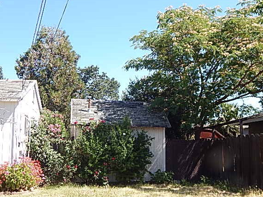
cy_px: 105
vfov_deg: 33.6
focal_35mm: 43
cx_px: 133
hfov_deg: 43.9
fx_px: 327
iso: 125
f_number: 3.4
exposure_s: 1/500
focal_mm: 6.8
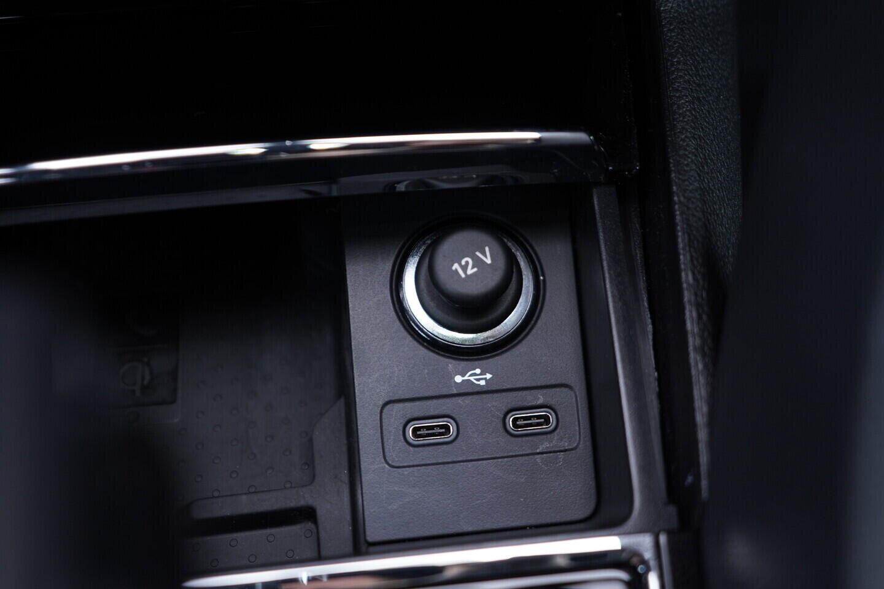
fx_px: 884
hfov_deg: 53.1
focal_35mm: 36
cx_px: 442
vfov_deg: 36.9
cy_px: 294
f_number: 2.8
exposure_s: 1/40
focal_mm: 24
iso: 320
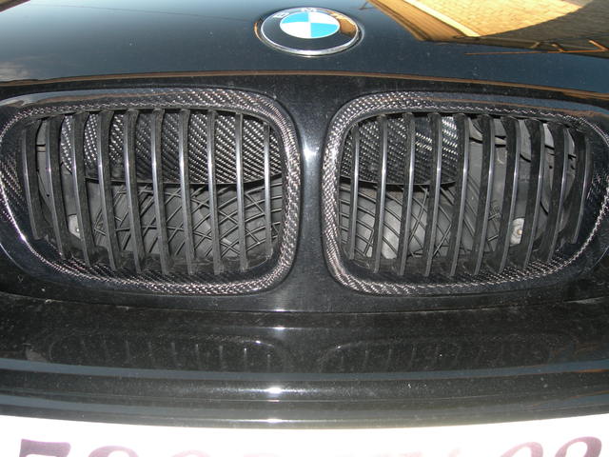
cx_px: 304
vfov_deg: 37.7
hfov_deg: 49.0
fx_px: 669
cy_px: 228
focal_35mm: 38
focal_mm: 7.8
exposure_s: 1/60.1
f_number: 2.8
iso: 50
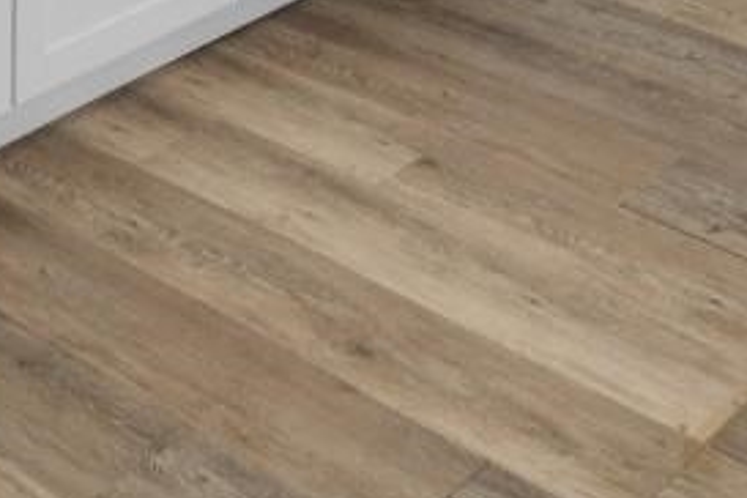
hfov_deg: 22.8
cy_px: -854
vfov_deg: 11.4
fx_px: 1847
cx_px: 296
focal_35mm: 89
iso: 100
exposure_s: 1/10
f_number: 4.5
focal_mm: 10
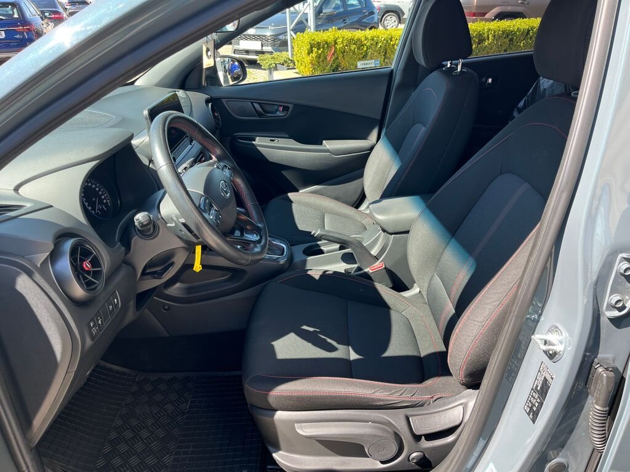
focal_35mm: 26
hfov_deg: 67.3
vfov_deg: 53.1
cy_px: 236
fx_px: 473
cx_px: 315
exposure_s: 1/254
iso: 40
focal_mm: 5.1
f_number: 1.6
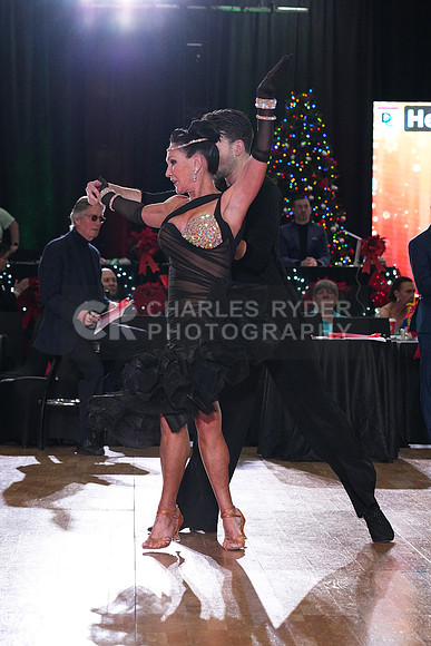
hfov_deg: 11.9
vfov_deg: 17.8
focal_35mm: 115
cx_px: 216
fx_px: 2064
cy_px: 323
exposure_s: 1/400
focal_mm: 115
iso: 6400
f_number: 6.3
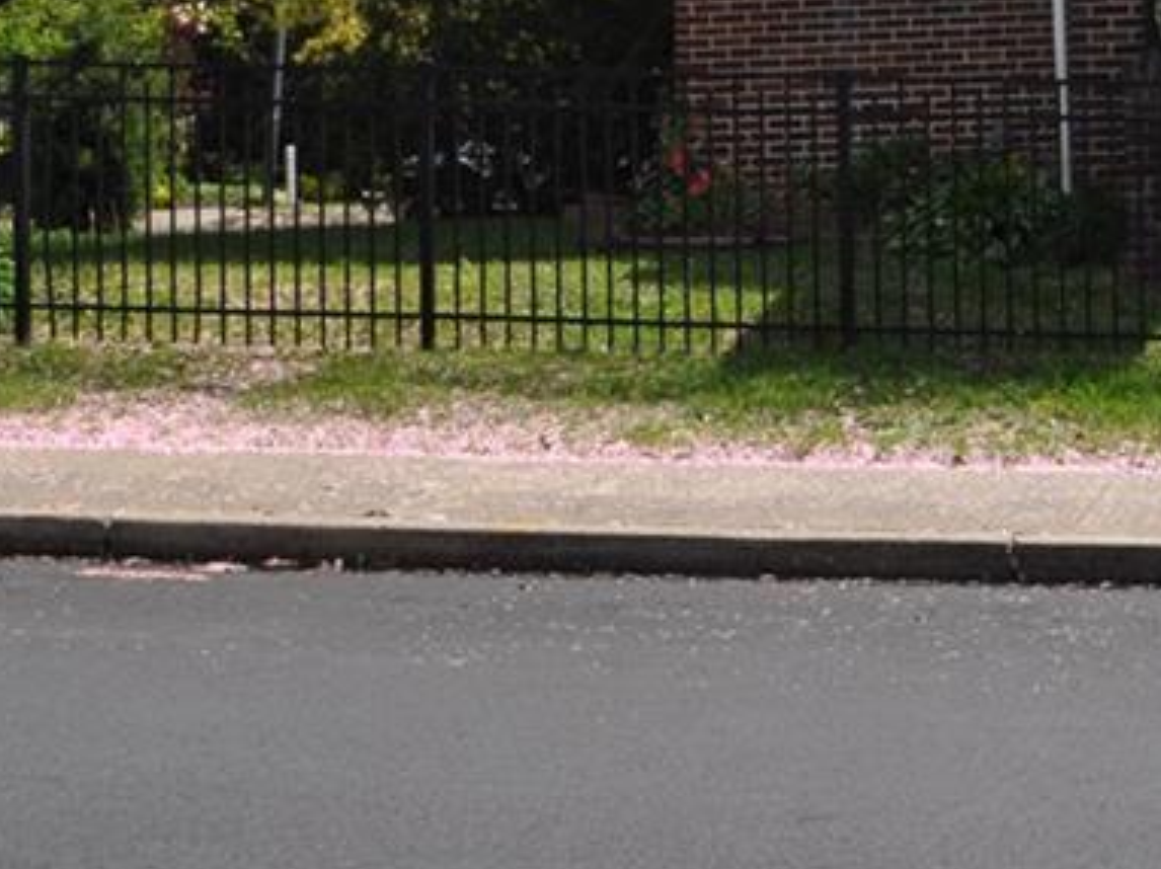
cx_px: 1295
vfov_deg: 16.7
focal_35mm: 85
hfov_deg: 21.8
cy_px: -117
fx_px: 2849
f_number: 10
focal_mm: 22
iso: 200
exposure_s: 1/400
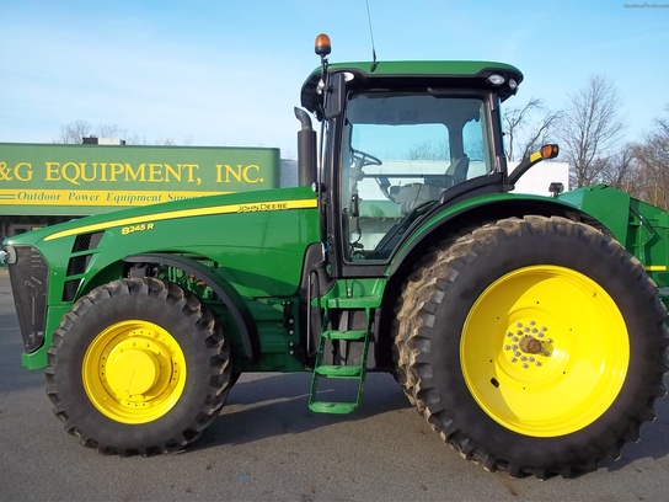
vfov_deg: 39.7
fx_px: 696
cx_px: 334
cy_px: 251
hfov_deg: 51.4
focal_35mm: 36
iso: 80
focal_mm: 6.5
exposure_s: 1/500
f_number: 3.1
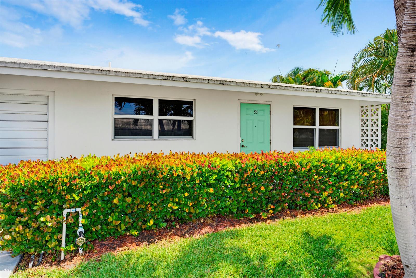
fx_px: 245
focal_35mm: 21
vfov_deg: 59.1
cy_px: 139
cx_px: 208
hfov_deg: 80.6
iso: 100
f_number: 6.3
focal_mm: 21.2
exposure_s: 1/125
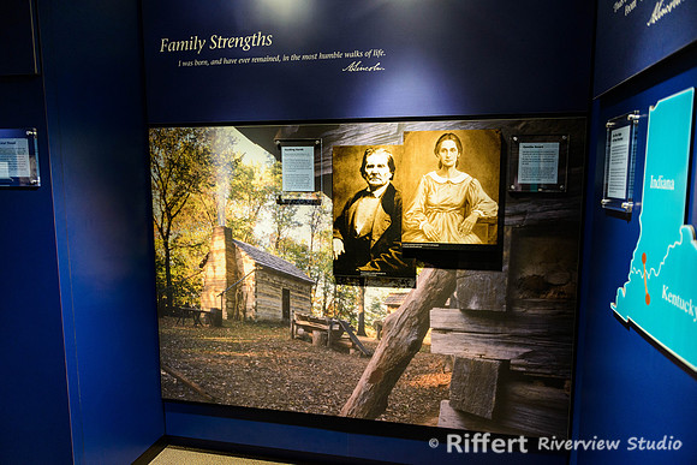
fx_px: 465
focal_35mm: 24
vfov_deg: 53.2
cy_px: 232
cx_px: 348
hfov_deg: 73.7
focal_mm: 24
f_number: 2.8
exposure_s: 1/160
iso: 1600
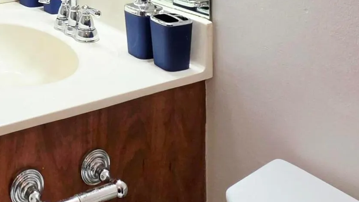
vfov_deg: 20.5
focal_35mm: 49
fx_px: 466
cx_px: -2
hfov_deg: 37.5
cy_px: -109
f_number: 1.9
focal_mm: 2.2
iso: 80
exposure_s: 1/120
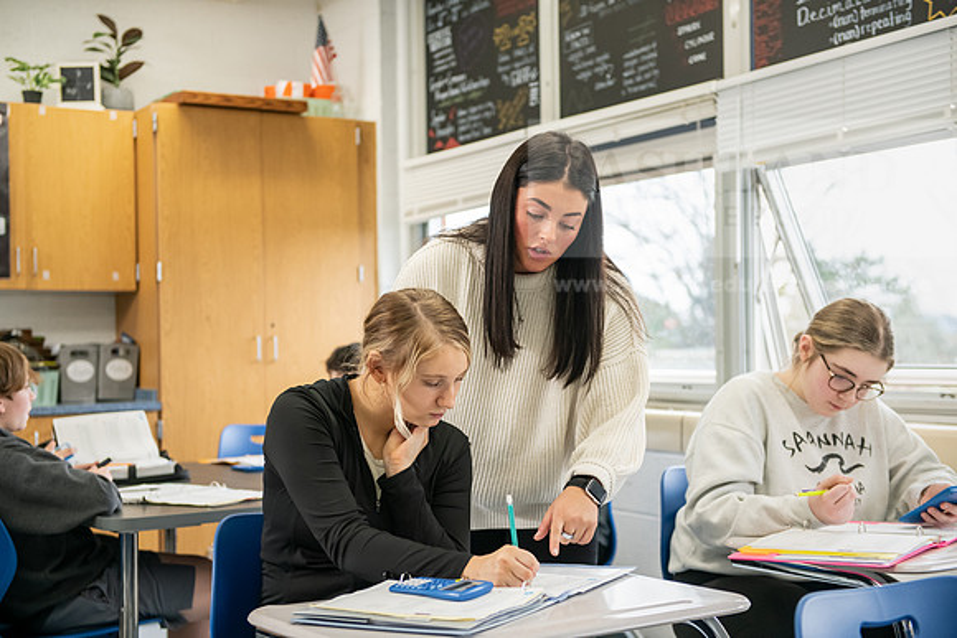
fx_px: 1462
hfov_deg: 36.2
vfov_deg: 24.6
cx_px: 478
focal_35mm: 55
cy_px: 319
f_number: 3.2
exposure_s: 1/200
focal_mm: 55
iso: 1600
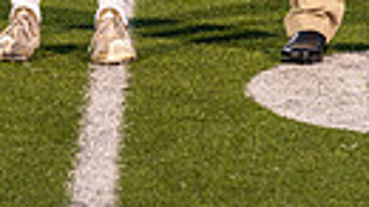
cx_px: 102
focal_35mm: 462
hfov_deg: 4.7
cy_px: -374
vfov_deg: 2.6
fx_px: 4519
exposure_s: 1/125
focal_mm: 127
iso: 800
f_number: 4.5
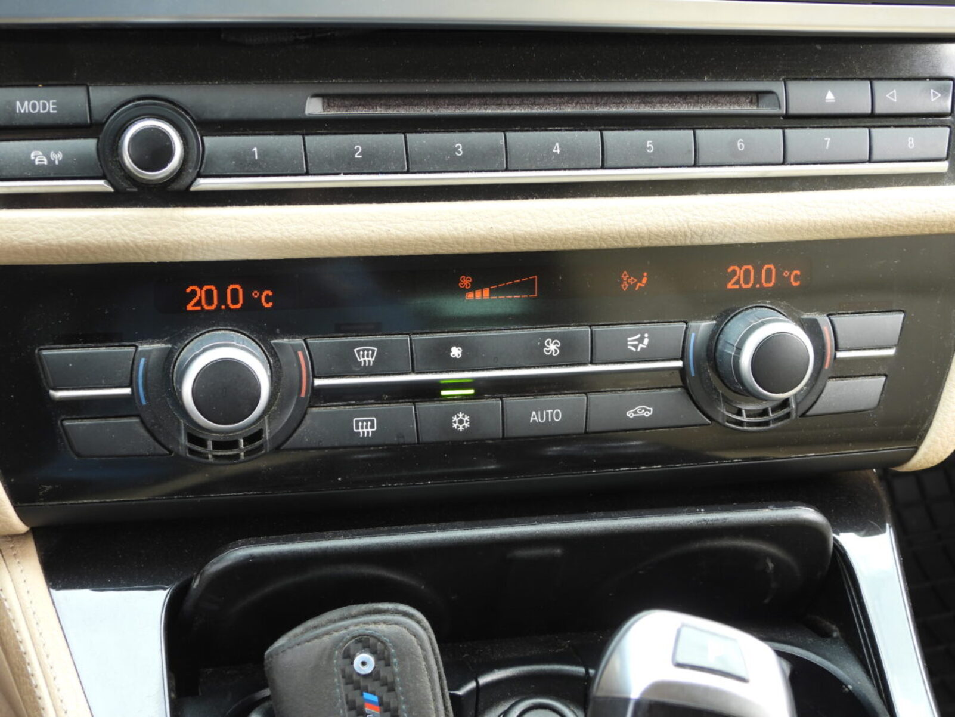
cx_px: 478
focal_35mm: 55
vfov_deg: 26.6
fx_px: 1518
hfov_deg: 34.9
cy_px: 358
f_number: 3.5
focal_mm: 9.8
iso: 110
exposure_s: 1/30
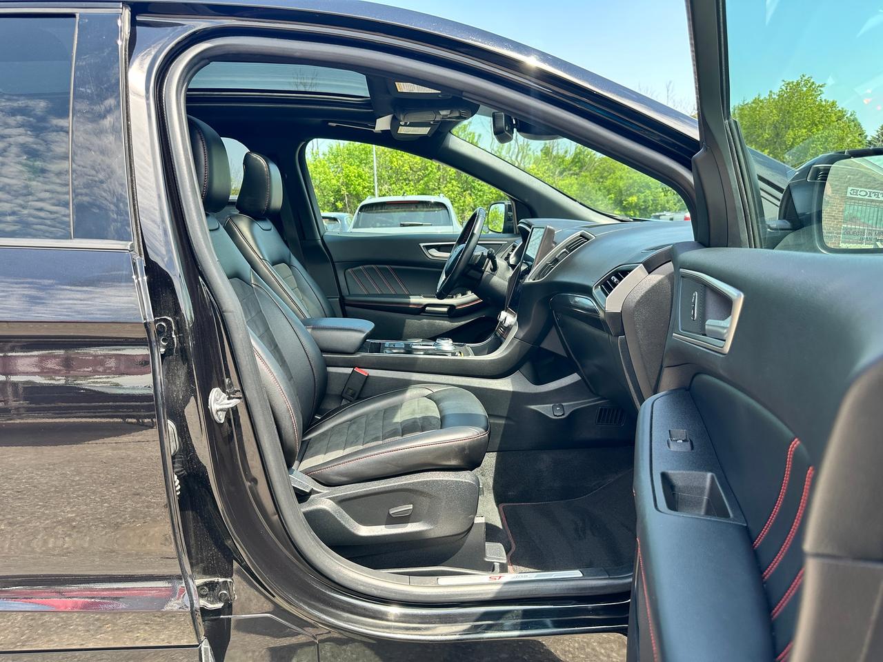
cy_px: 331
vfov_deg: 56.8
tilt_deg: -11.2
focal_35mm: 24
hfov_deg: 71.6
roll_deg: +3.0
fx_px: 612
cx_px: 442
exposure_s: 1/484
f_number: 1.78
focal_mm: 6.86
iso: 80
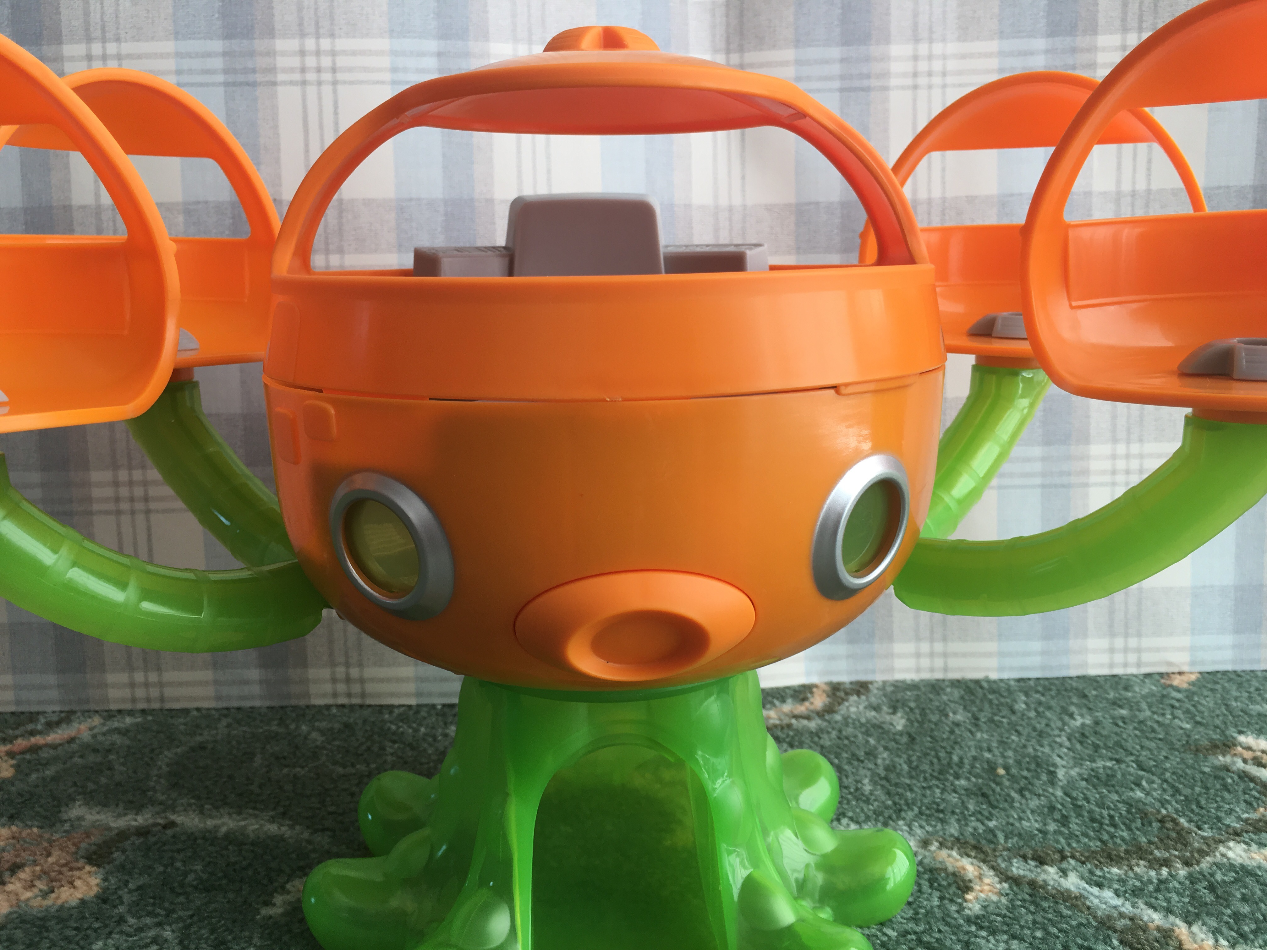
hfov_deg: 61.7
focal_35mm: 29
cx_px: 634
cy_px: 475
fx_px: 1061
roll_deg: +0.9
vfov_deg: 48.2
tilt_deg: -10.1
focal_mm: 4.15
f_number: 2.2
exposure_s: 1/100
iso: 25
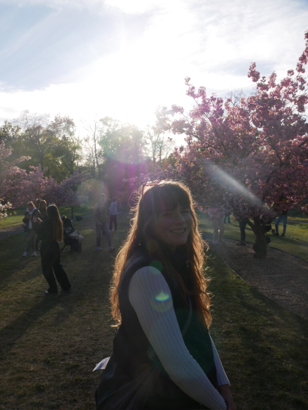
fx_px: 403
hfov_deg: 41.8
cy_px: 205
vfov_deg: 53.9
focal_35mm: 34
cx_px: 154
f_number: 8
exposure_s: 1/400
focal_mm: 17
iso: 200
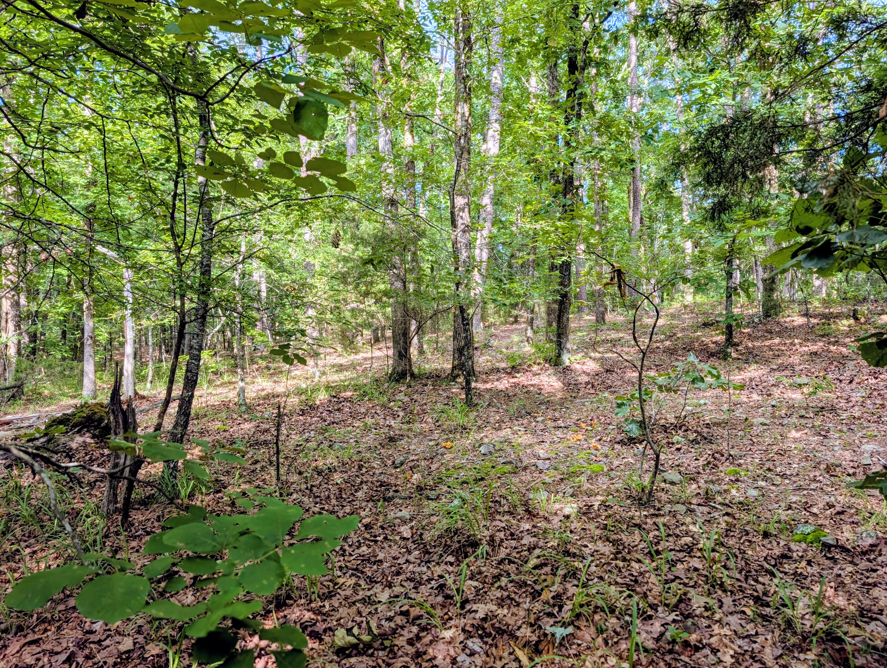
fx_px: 641
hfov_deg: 69.3
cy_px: 341
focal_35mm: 25
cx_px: 461
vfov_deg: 55.0
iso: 20
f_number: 1.68
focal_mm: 6.9
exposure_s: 1/706
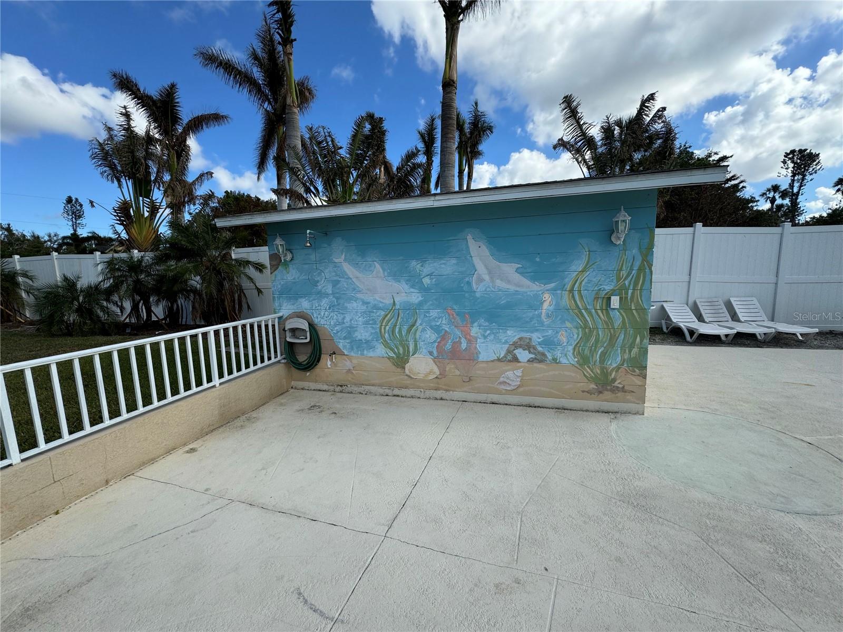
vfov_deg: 85.7
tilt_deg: -7.2
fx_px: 341
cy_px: 316
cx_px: 422
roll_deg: +1.8
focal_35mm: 14
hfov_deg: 102.1
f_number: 2.2
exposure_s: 1/1346
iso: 50
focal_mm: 2.22
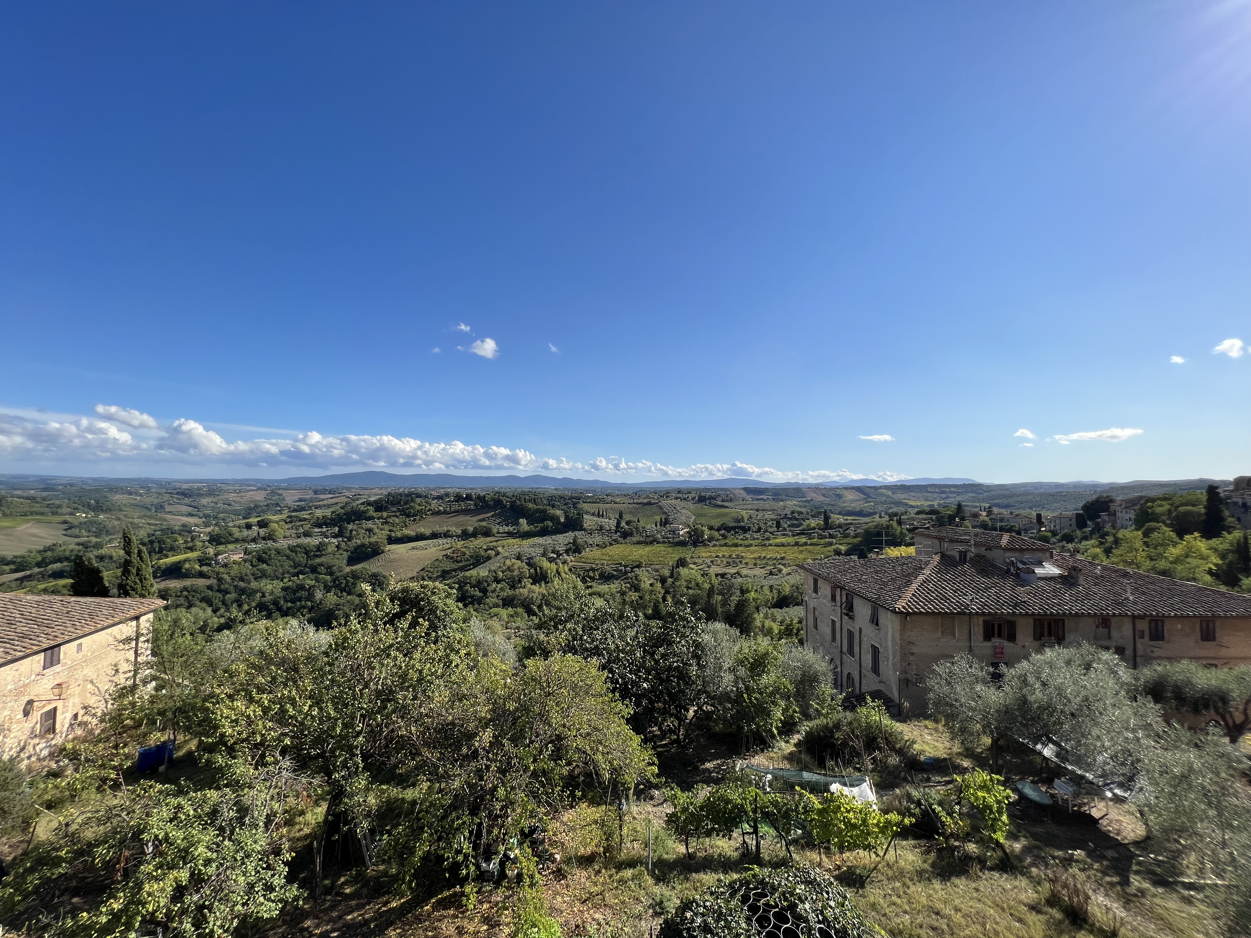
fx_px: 470
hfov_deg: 106.2
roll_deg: -0.8
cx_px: 626
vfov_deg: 89.9
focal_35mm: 13
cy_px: 469
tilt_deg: +1.6
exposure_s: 1/2370
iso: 32
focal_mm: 1.57
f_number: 1.8
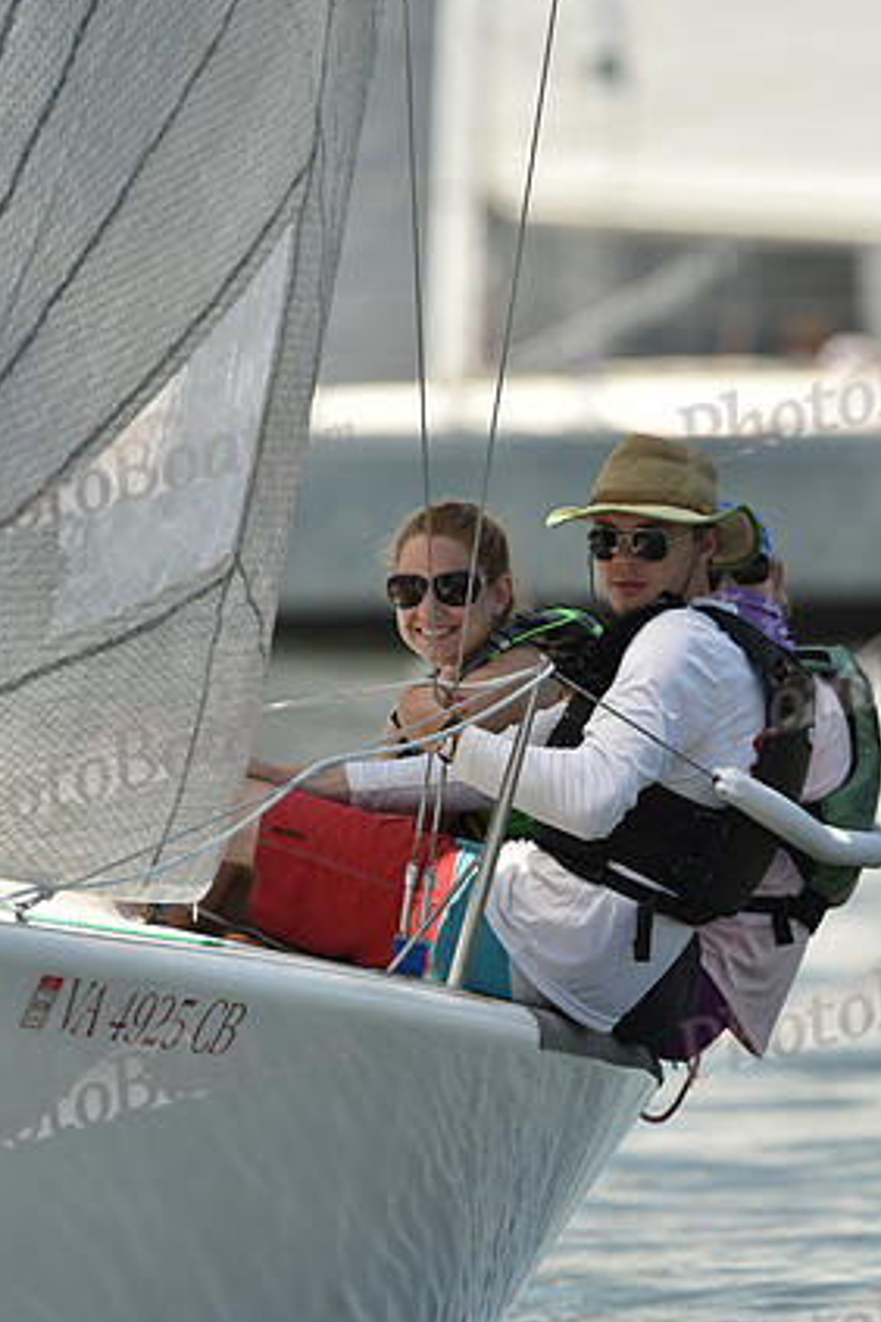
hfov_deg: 1.7
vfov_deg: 2.5
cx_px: 517
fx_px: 30209
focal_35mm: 823
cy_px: 884
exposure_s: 1/1600
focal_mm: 600
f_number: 7.1
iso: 320
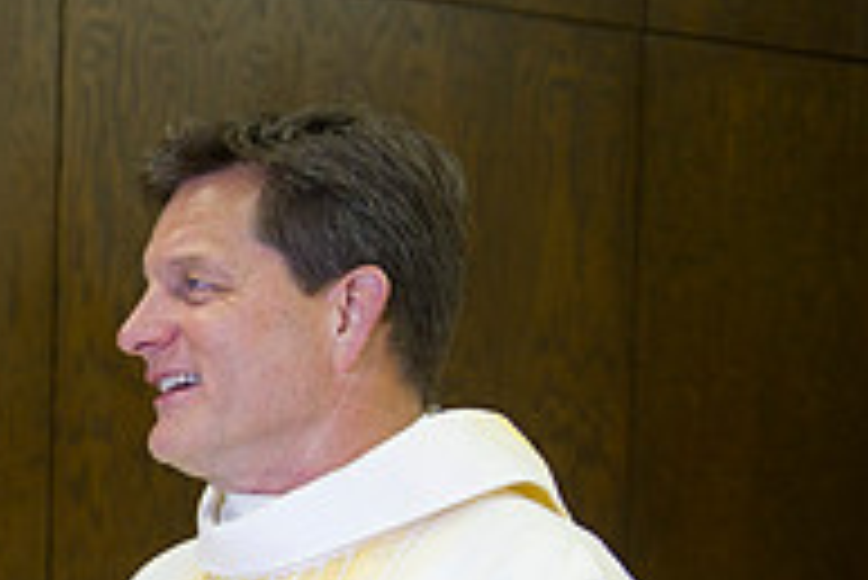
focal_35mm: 96
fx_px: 2316
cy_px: 593
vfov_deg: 14.0
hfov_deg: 19.2
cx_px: -342
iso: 2000
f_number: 2.8
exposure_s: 1/160
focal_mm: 32
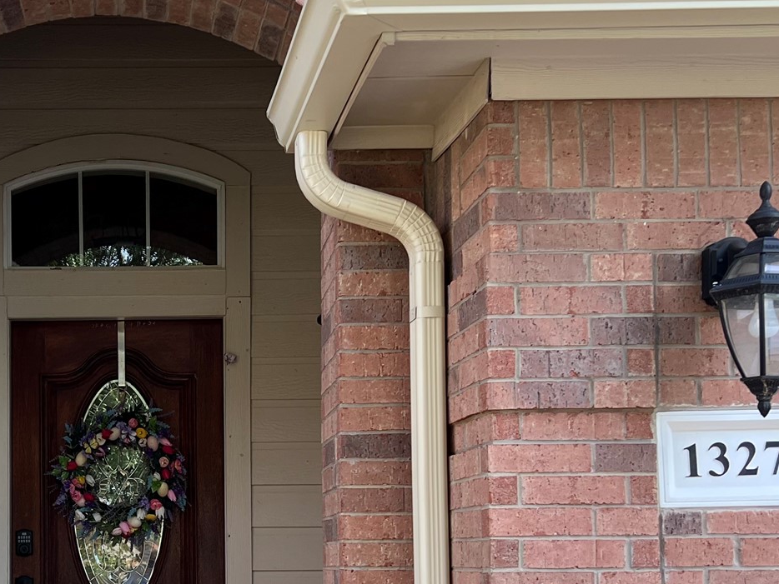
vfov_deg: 25.0
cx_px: 136
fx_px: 1283
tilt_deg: +4.0
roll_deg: +0.4
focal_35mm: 57
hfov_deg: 32.7
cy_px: 505
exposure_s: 1/353
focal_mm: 5.7
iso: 50
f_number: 1.5
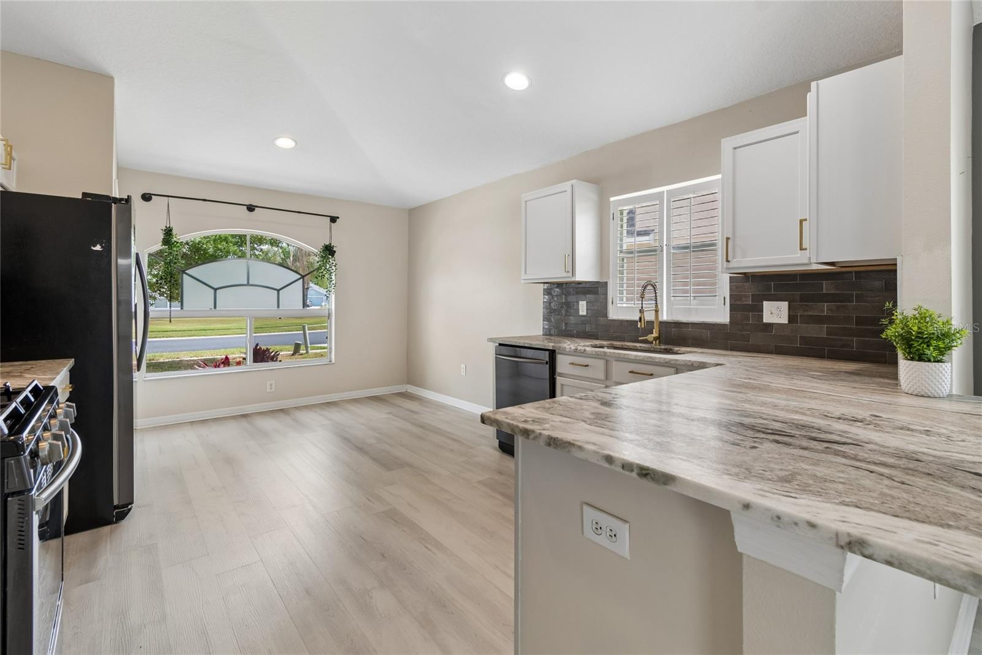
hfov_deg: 100.4
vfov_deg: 77.3
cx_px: 491
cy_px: 328
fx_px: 409
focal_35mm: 15
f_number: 7.1
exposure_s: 1/40
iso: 100
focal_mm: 10
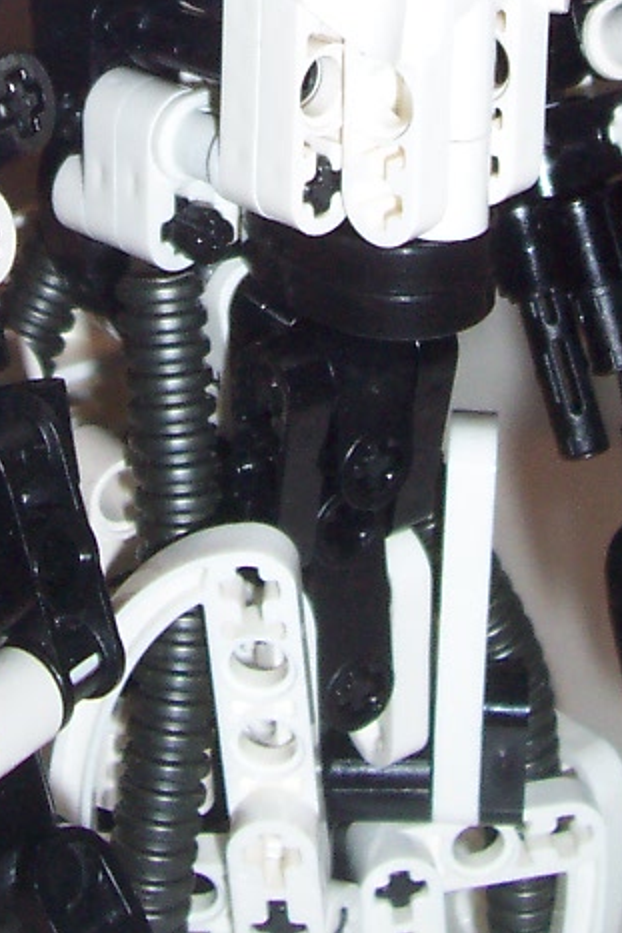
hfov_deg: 13.8
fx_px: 2564
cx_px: 170
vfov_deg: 19.3
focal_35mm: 99
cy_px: -228
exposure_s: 1/60
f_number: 2.8
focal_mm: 5.6
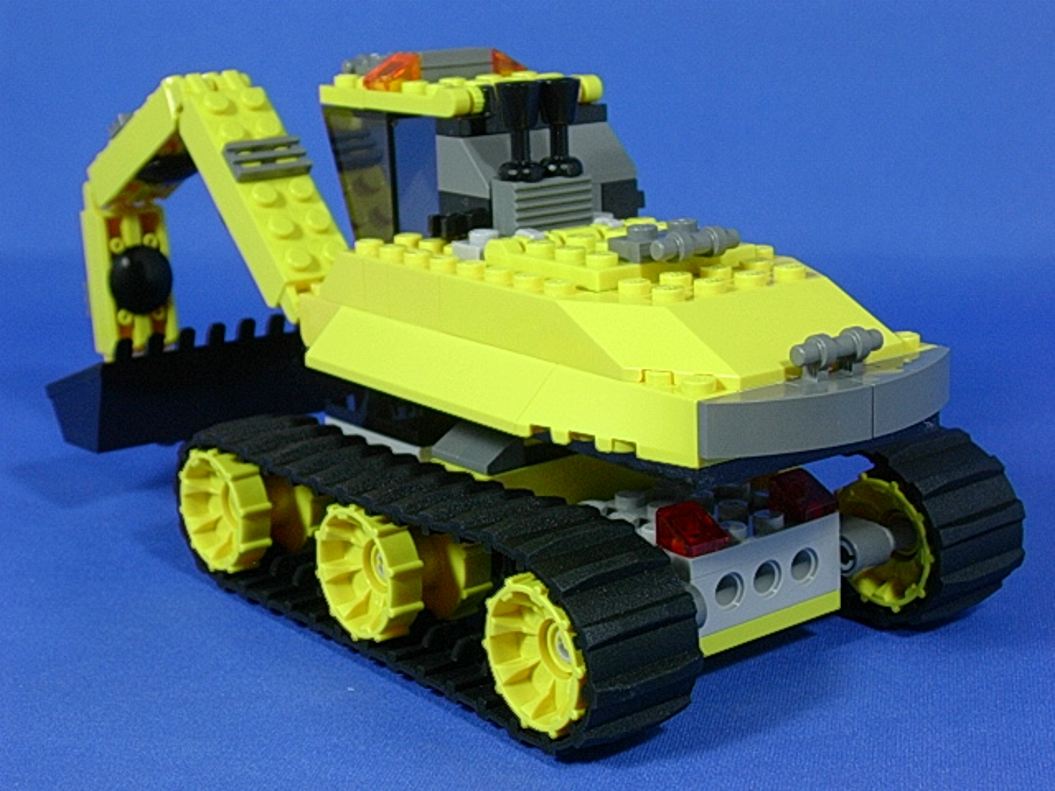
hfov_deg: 30.7
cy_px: 396
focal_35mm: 63
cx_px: 528
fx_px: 1920
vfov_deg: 23.3
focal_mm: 9.6
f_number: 3.5
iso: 70
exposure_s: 1/11.9
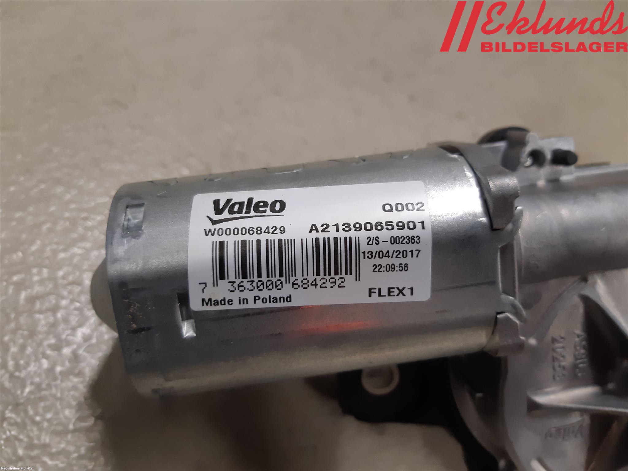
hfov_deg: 67.3
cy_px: 236
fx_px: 472
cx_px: 314
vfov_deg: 53.1
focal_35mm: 26
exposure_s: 1/50
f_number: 1.7
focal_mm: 3.93
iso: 100
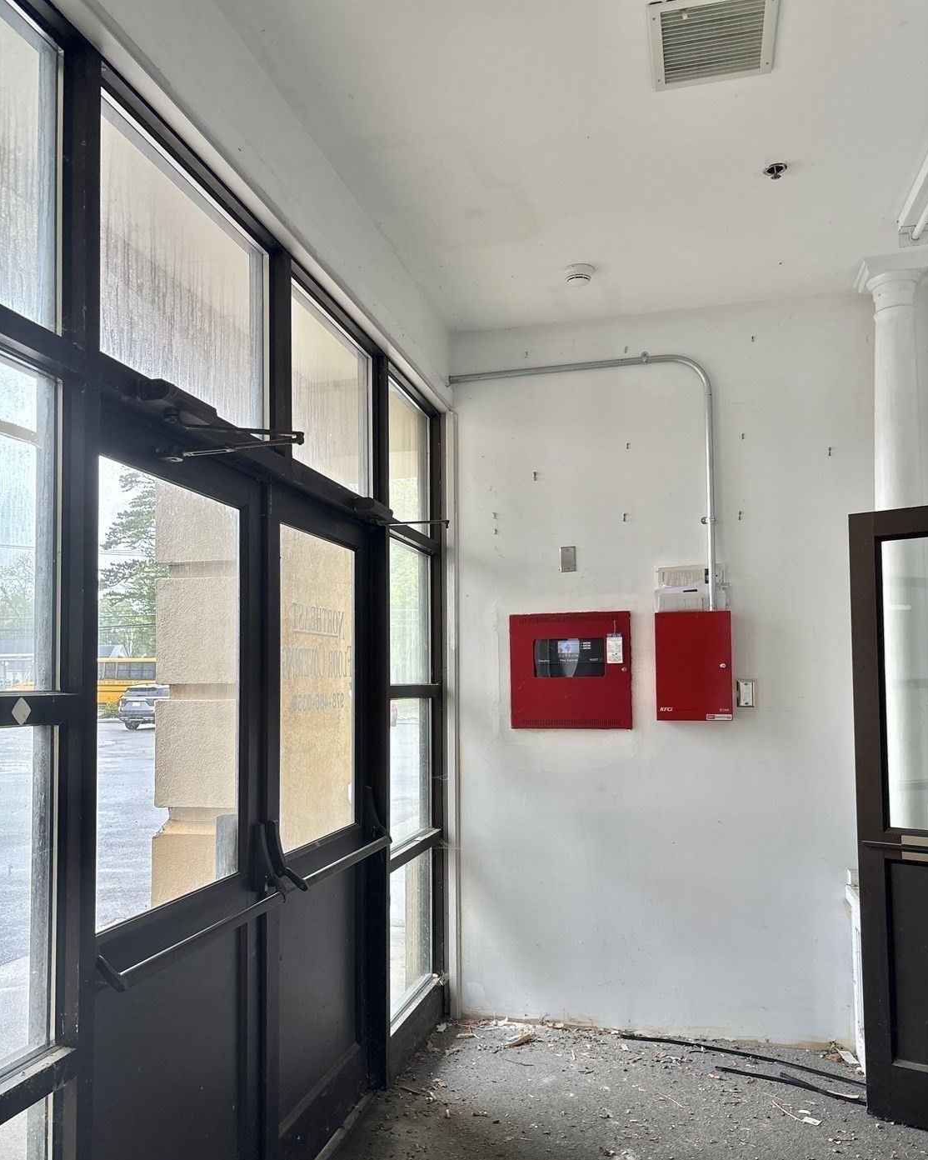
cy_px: 639
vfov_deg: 62.1
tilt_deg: +2.6
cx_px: 452
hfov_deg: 51.5
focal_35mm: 28
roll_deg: -0.3
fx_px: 961
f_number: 1.6
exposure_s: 1/121
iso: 64
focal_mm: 5.96
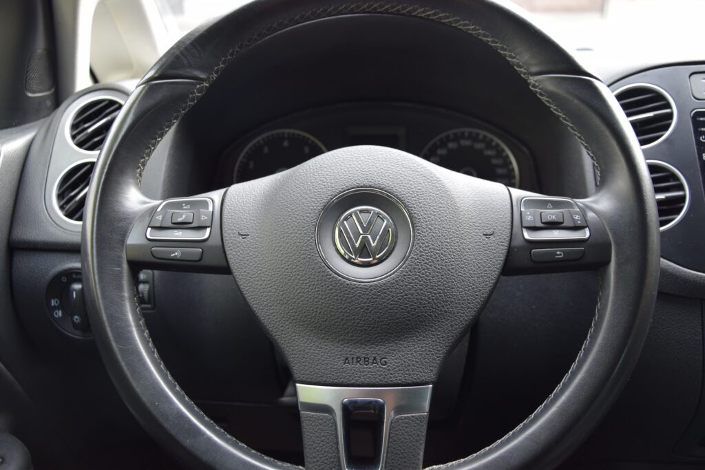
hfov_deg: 53.1
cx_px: 352
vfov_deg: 36.9
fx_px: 705
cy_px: 235
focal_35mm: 36
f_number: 4
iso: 400
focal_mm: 24
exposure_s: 1/60
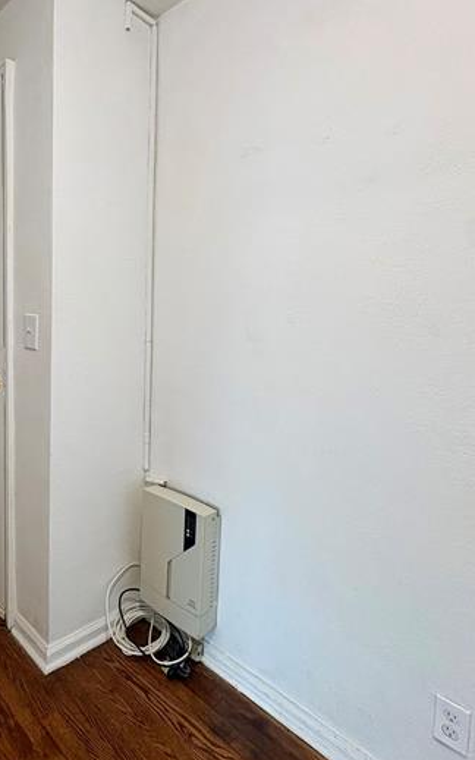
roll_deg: -0.9
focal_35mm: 22
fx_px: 455
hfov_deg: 52.3
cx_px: 111
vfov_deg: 79.5
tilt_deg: -4.3
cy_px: 351
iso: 160
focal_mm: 2.22
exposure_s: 1/60
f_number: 2.2
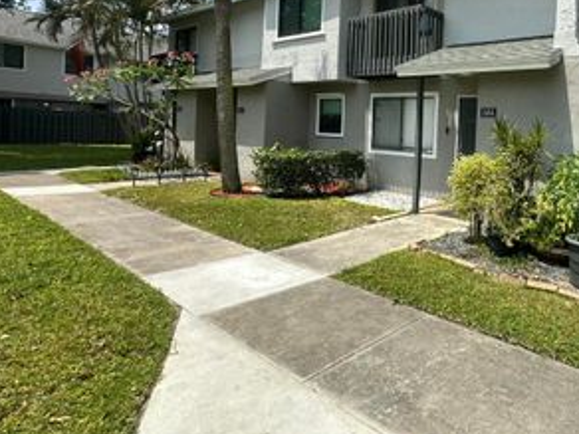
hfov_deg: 65.9
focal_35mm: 24
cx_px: 452
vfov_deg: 55.4
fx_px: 401
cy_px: 138
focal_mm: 2.22
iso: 40
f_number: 2.2
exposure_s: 1/1618
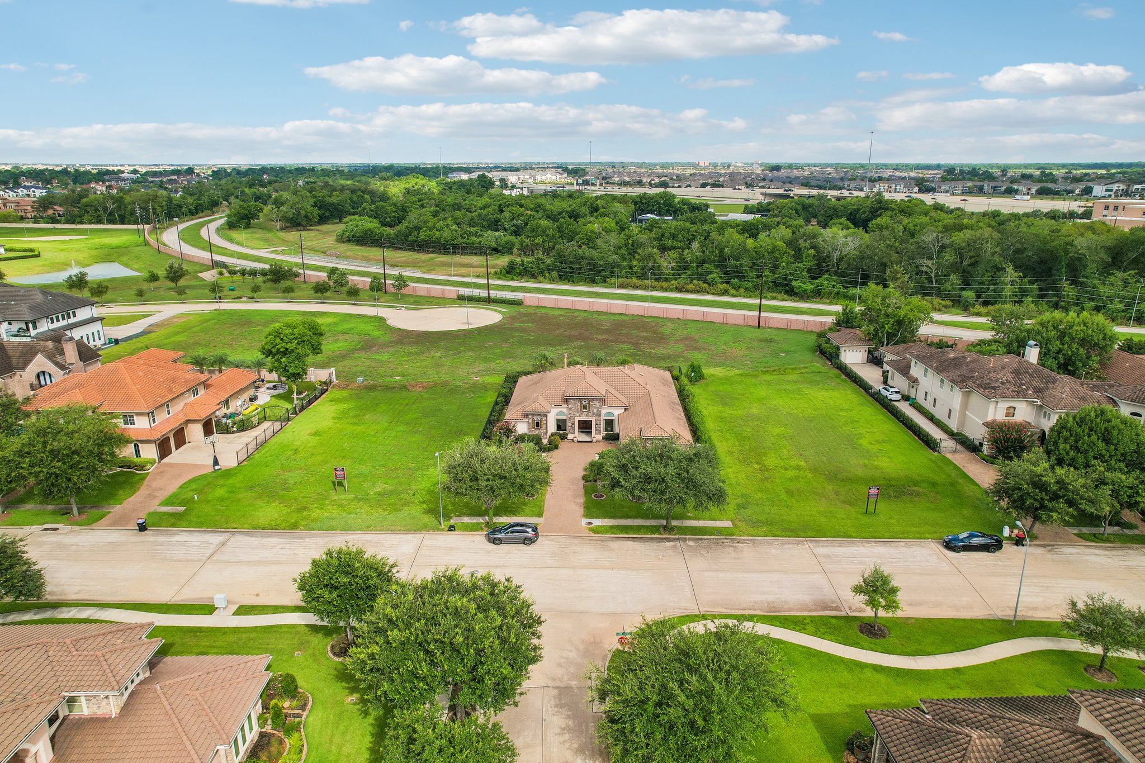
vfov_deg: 57.2
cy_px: 382
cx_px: 572
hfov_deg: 78.6
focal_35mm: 22
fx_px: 700
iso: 100
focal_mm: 8.4
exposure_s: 1/120
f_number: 2.8
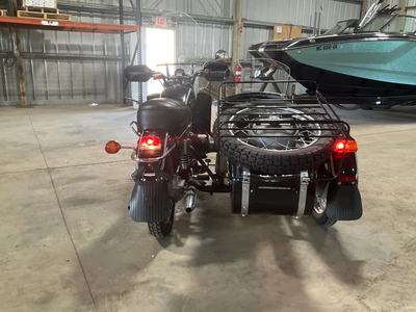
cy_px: 156
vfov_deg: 48.2
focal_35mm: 29
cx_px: 208
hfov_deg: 61.7
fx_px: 349
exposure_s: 1/60
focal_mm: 3
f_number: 1.8
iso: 125
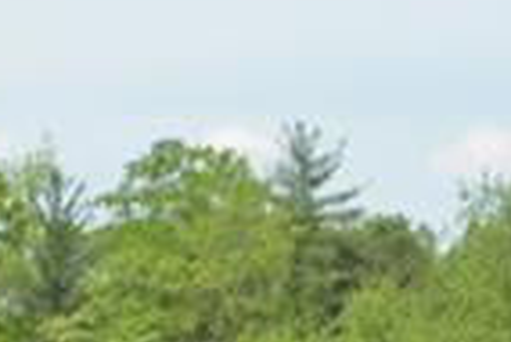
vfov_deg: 3.7
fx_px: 5275
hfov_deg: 5.5
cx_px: 180
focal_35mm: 371
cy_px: 709
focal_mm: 55
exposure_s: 1/250
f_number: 8
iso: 200
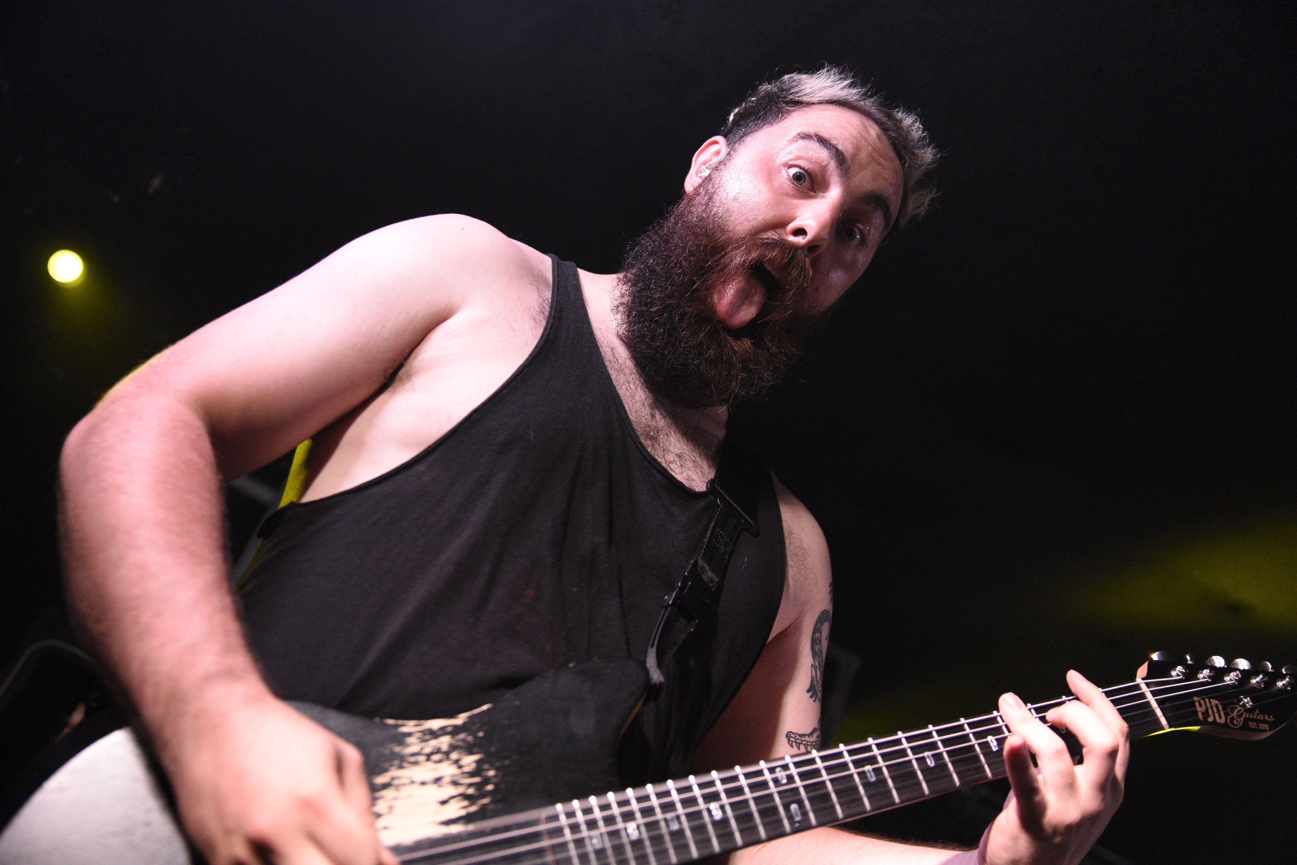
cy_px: 432
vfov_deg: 37.9
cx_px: 648
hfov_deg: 54.4
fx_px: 1261
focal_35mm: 35
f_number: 2.8
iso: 5000
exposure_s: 1/320
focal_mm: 35
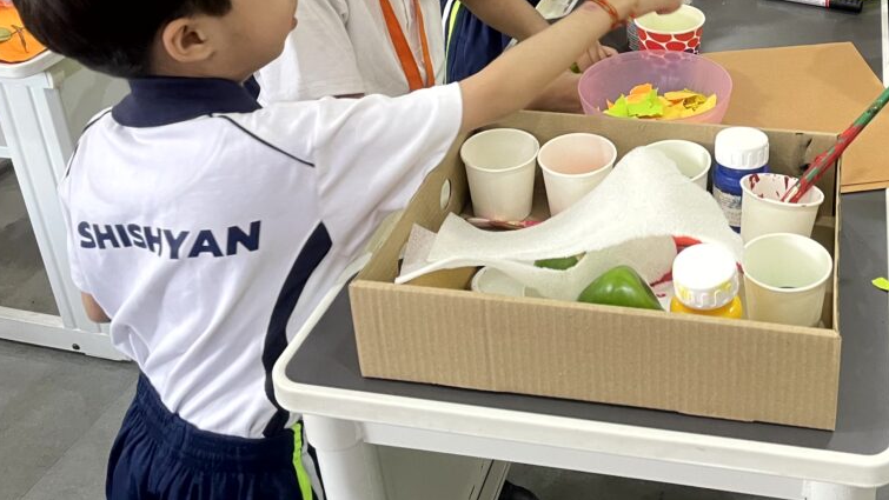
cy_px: 16
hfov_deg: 43.9
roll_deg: +1.5
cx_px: 675
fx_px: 1061
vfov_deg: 25.4
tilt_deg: -24.9
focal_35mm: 45
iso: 200
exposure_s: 1/50
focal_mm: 4.2
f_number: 1.6
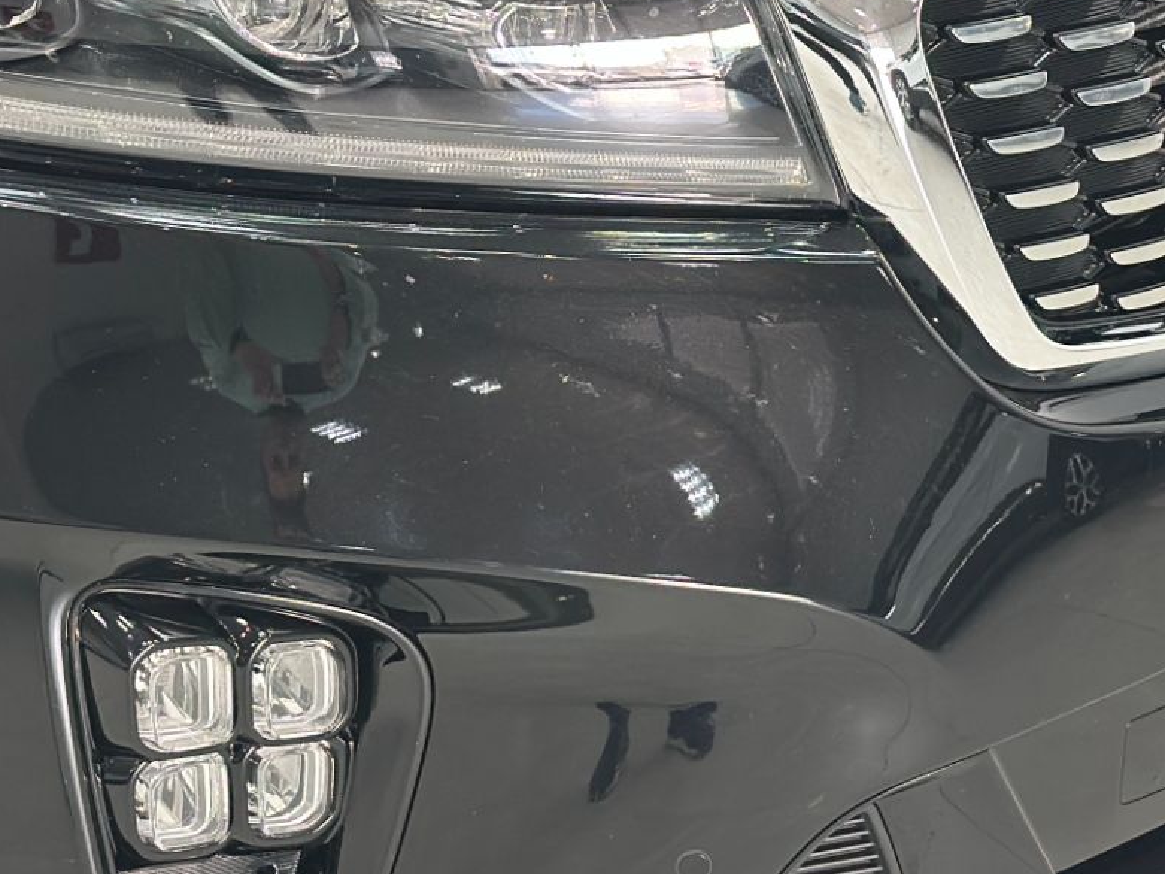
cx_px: 570
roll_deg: +2.4
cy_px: 195
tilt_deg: -18.0
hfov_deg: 16.7
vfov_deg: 12.5
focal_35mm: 118
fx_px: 3972
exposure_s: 1/60
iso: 200
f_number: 1.78
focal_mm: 6.86
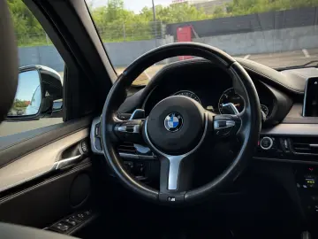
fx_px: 441
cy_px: 120
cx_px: 159
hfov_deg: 39.7
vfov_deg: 30.3
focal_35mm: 48
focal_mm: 6.76
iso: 100
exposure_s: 1/167
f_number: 1.78
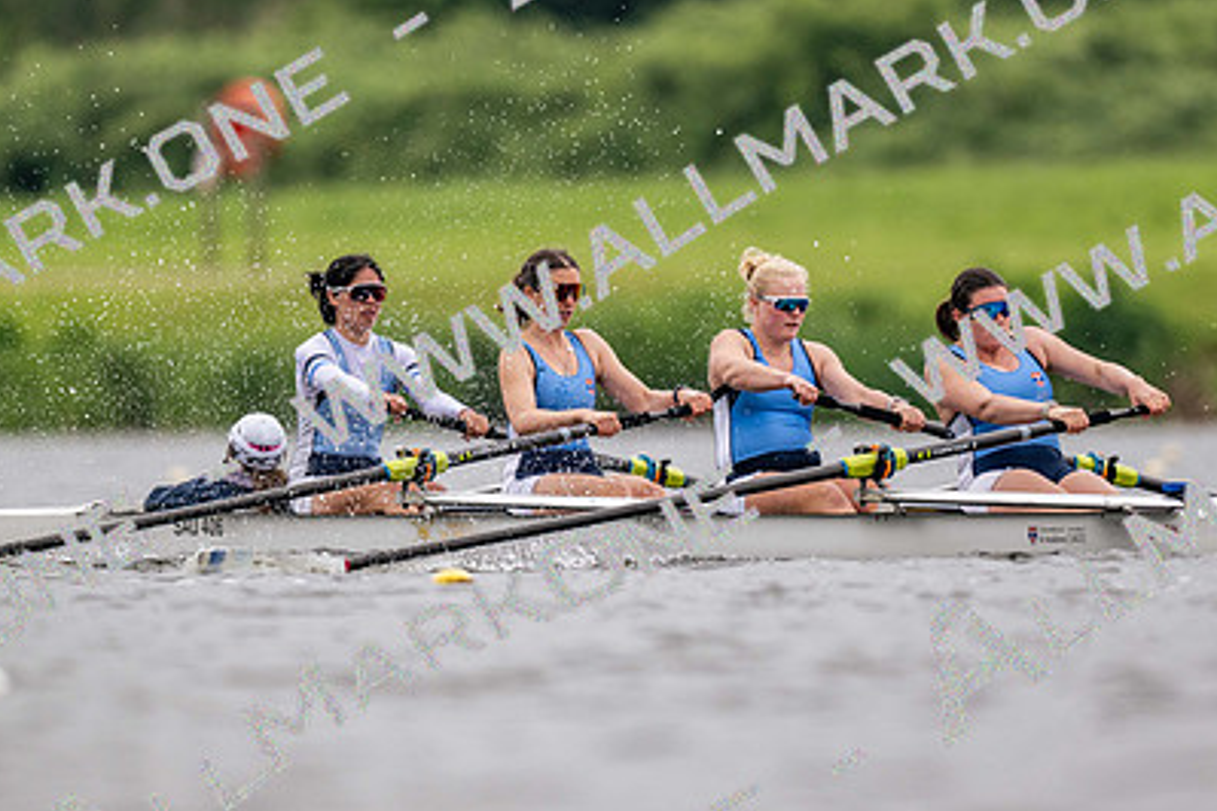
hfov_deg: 2.4
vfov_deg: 1.6
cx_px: 668
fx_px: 29476
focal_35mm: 872
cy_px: 456
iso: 500
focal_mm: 600
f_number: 4
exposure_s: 1/2000
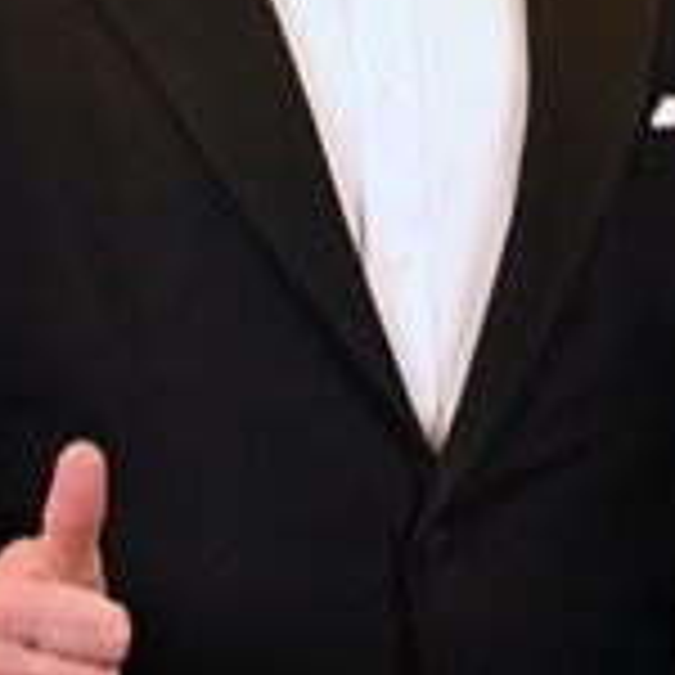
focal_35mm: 152
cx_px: 382
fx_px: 3359
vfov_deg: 11.5
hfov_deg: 11.5
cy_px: 227
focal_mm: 33.5
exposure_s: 1/125
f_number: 4
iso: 640
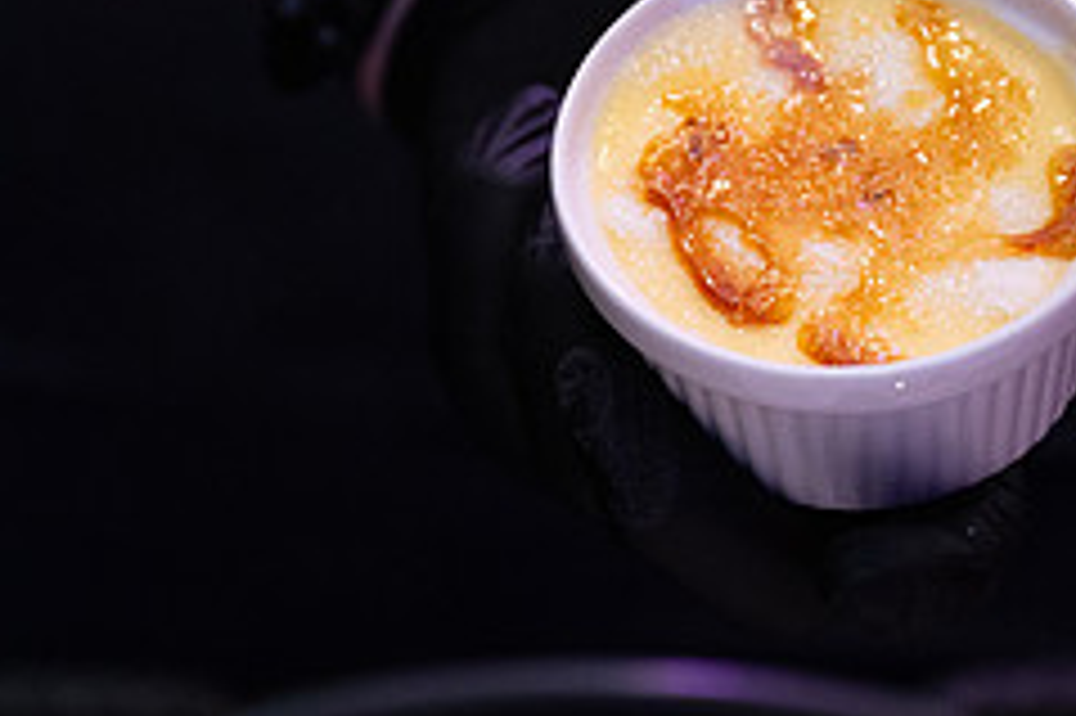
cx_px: 581
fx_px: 5077
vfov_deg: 8.1
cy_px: 304
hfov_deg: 12.1
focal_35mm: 170
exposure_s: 1/200
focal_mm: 70
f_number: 2.8
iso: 2500
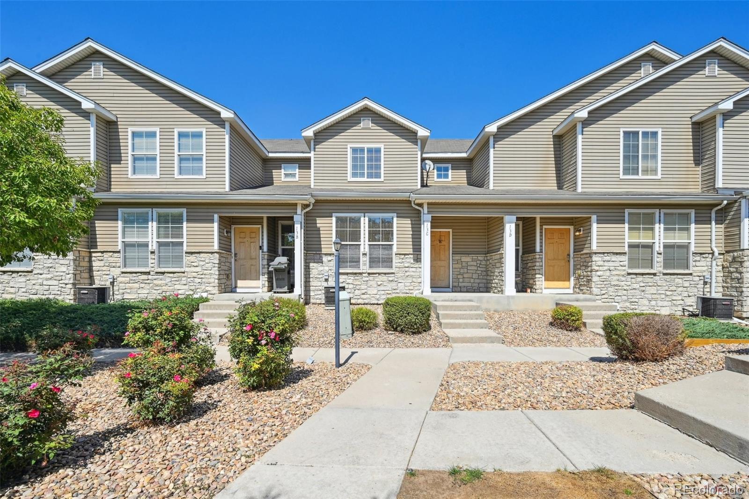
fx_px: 333
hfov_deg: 96.7
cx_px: 374
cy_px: 250
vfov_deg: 73.7
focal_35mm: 16
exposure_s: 1/1000
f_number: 10
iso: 400
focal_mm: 16
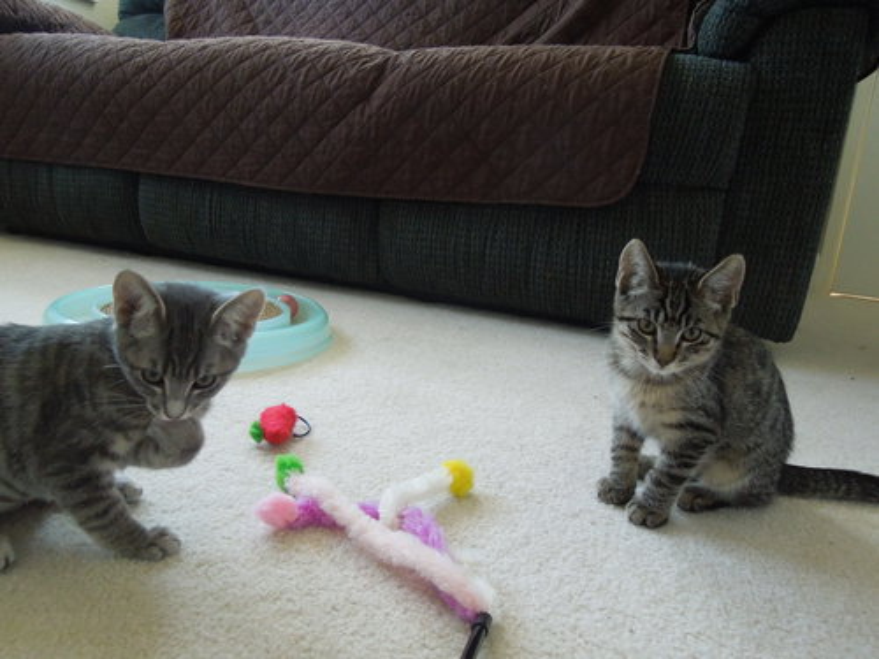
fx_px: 635
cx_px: 440
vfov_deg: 54.9
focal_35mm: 25
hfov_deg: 69.4
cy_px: 330
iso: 800
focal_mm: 4.5
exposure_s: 1/50
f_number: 3.3
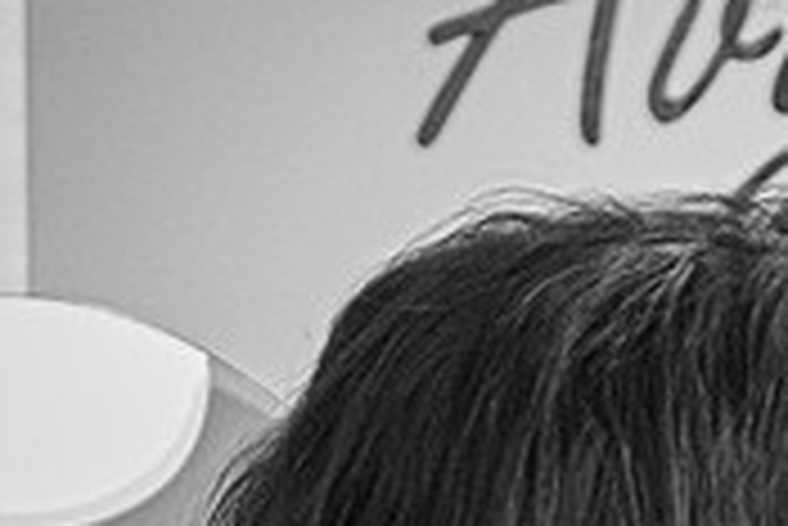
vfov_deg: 2.6
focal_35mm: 521
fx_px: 11413
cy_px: 996
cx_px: 1073
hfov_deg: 3.9
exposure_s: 1/60
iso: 3200
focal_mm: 71.5
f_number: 2.8
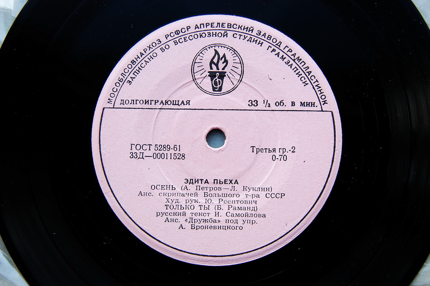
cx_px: 215
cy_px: 143
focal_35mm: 52
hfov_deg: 37.9
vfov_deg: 25.7
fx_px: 627
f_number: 5
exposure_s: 1/100
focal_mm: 35
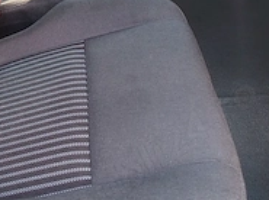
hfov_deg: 24.7
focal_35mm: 78
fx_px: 605
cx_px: 61
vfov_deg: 17.7
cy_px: -54
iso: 109
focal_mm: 5.25
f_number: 1.75
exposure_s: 1/50
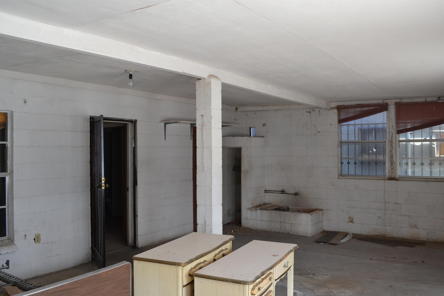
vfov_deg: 40.0
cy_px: 148
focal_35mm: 33
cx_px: 222
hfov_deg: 57.2
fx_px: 407
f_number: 5
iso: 400
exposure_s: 1/100
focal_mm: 22
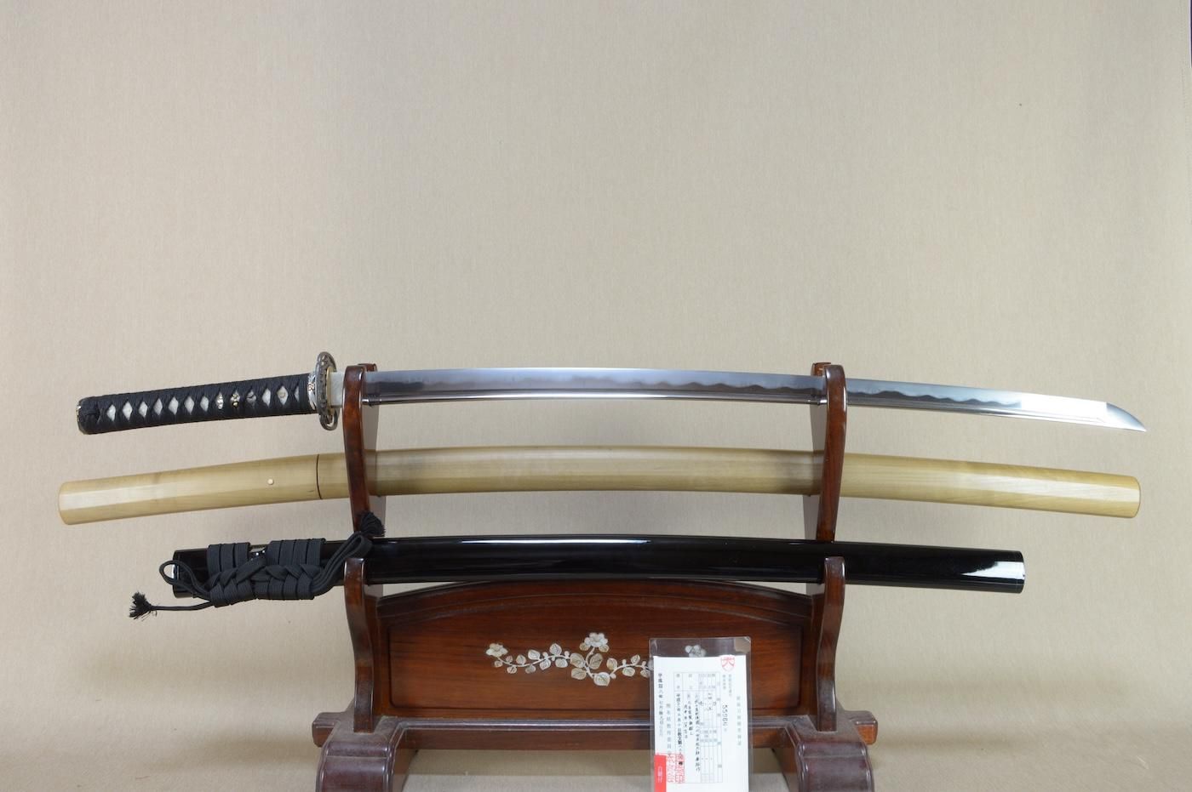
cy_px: 396
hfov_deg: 62.0
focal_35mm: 30
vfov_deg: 43.5
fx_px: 992
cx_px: 596
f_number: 11
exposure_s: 1/1.6
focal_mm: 20
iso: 400
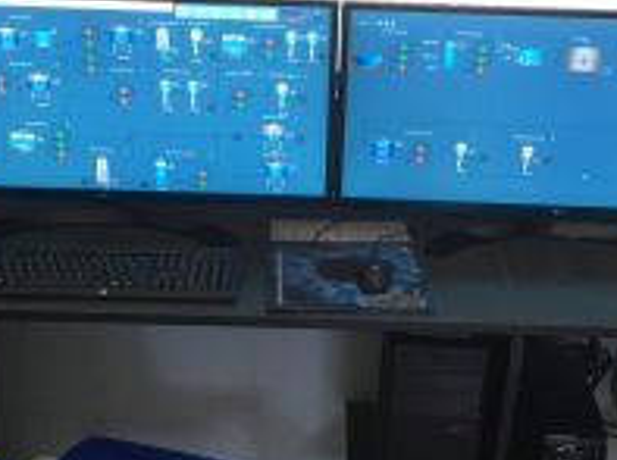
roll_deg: -0.5
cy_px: 310
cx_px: 332
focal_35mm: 59
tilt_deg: -27.1
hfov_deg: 32.7
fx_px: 1050
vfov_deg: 24.6
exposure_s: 1/30
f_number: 2.2
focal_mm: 4.15
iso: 50
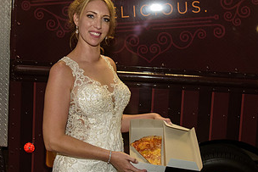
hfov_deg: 32.9
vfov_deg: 22.3
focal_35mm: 61
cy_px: 75
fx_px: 437
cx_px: 134
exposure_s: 1/125
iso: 1600
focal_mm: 32
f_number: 3.2
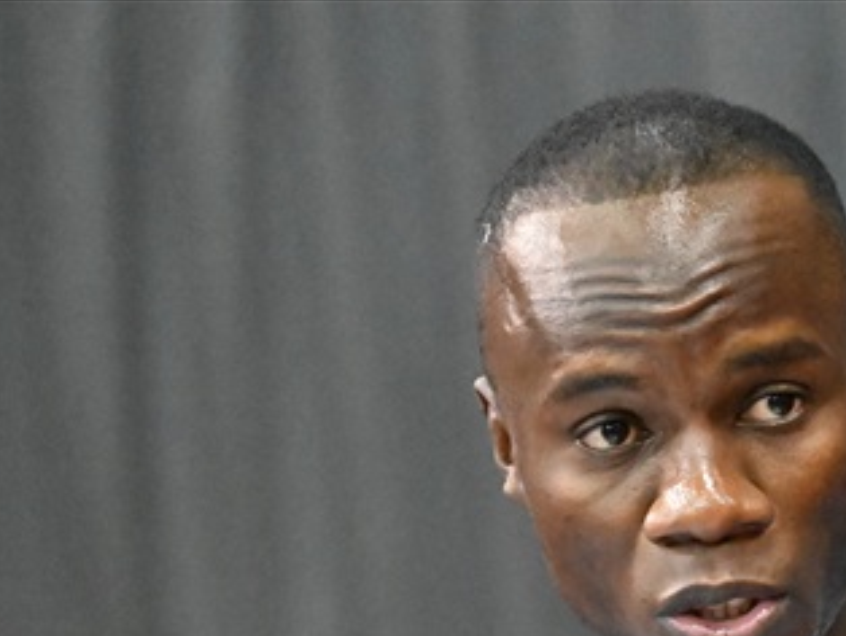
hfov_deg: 3.7
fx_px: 13085
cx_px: 1088
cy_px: 895
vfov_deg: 2.8
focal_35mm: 535
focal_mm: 175
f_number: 4
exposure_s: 1/320
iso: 20000
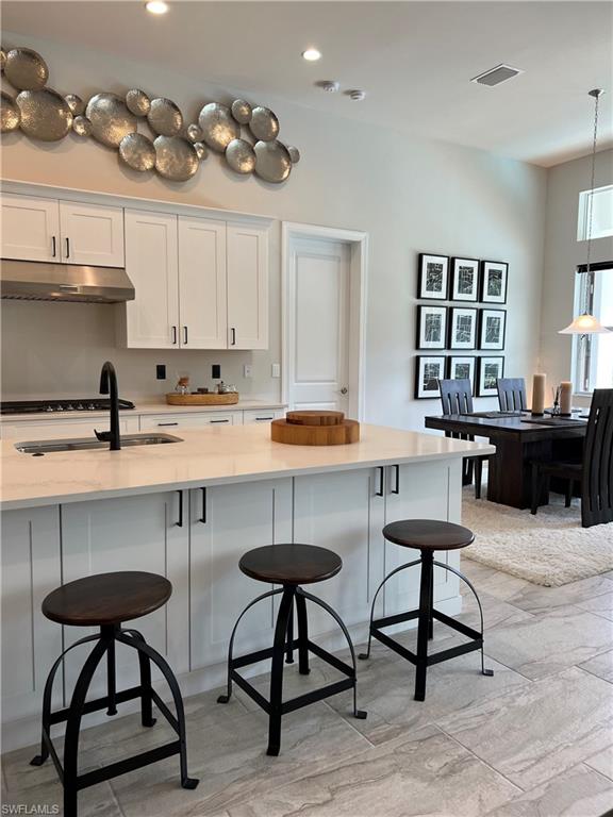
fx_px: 614
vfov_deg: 67.3
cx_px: 306
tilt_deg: -5.9
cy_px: 408
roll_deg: -1.0
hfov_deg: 53.1
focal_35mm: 26
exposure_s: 1/120
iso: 100
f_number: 1.5
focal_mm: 5.7
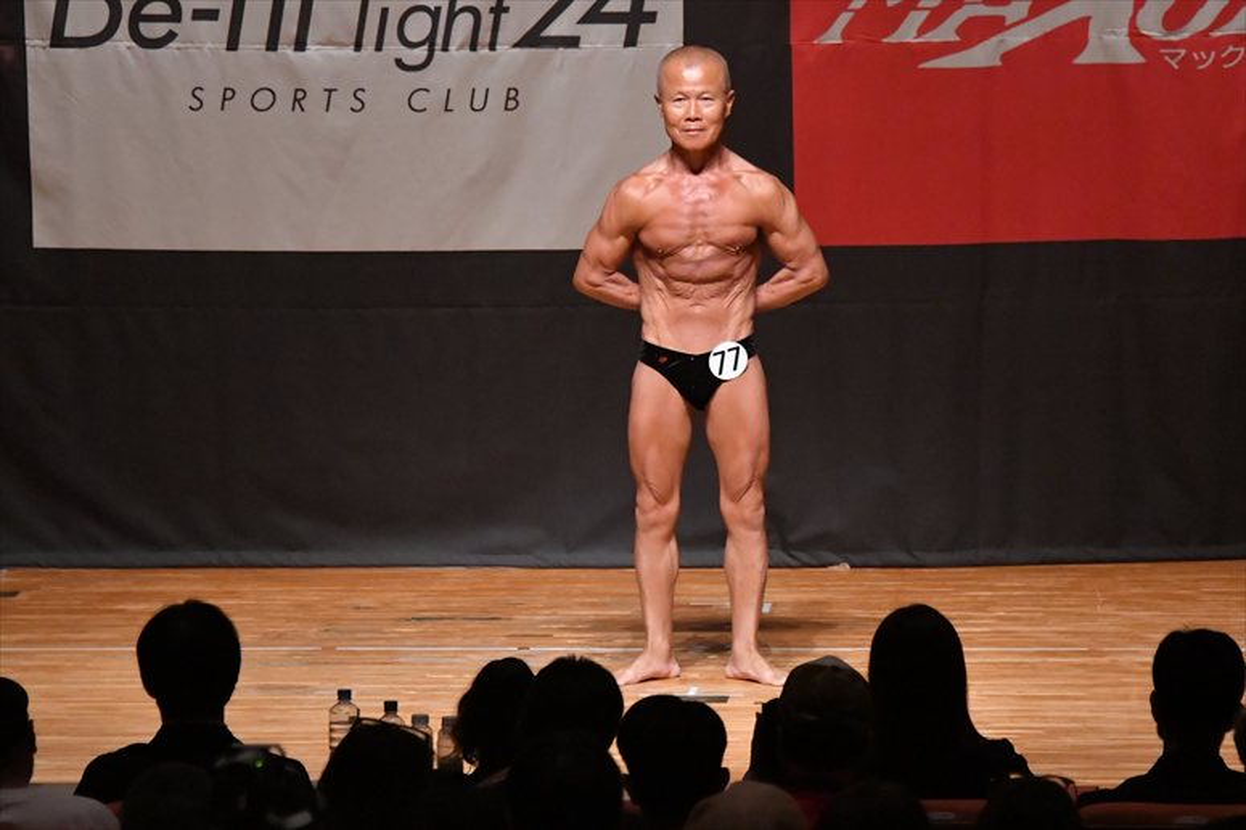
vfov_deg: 5.4
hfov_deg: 8.1
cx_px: 623
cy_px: 415
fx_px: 8822
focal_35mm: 255
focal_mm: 170
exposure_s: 1/400
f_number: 5.6
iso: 10000
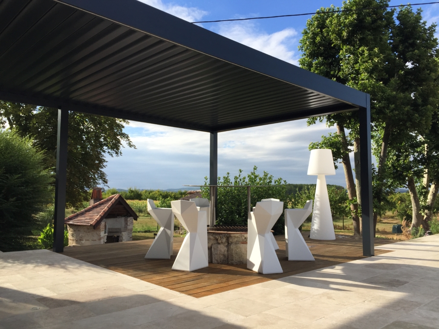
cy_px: 164
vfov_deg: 48.2
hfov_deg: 61.6
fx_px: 368
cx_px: 220
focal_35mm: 29
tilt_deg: +2.7
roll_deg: -1.1
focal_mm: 4.15
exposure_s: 1/1647
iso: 32
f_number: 2.2
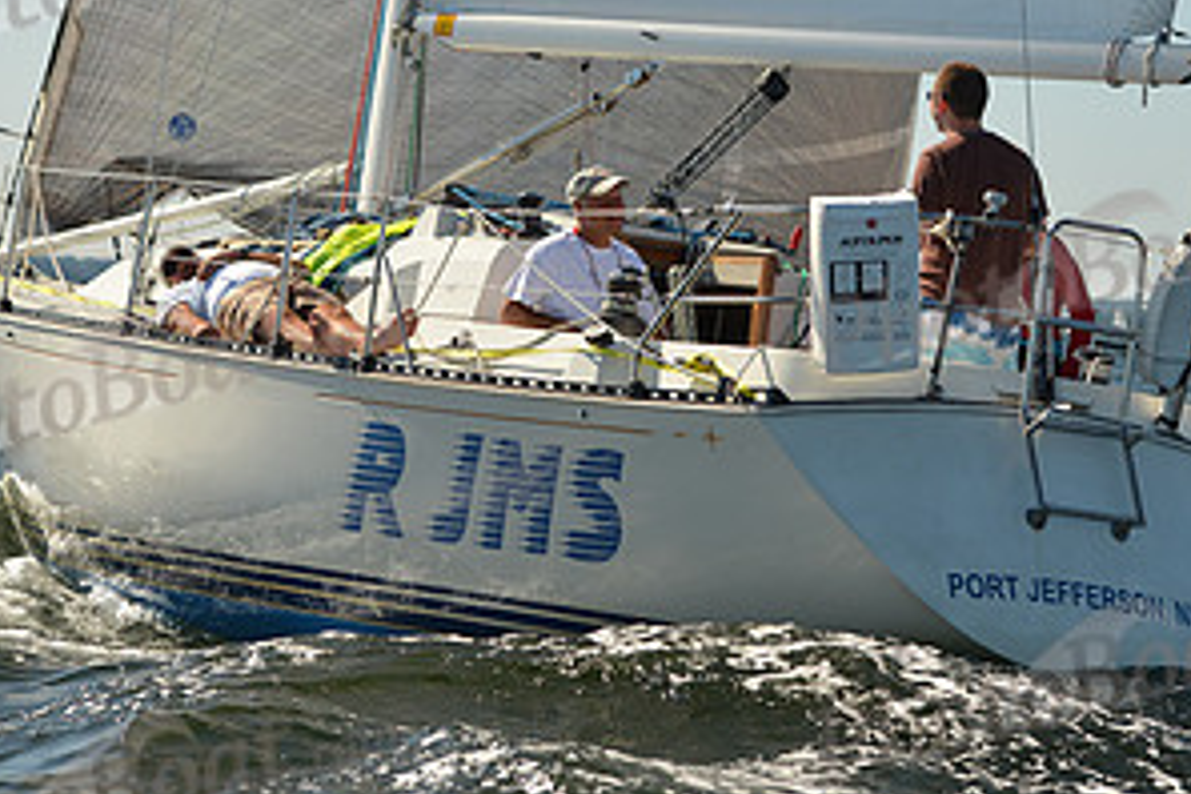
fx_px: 5491
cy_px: 122
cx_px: 610
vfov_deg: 8.2
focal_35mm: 166
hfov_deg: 12.4
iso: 320
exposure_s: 1/1250
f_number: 4
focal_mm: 85
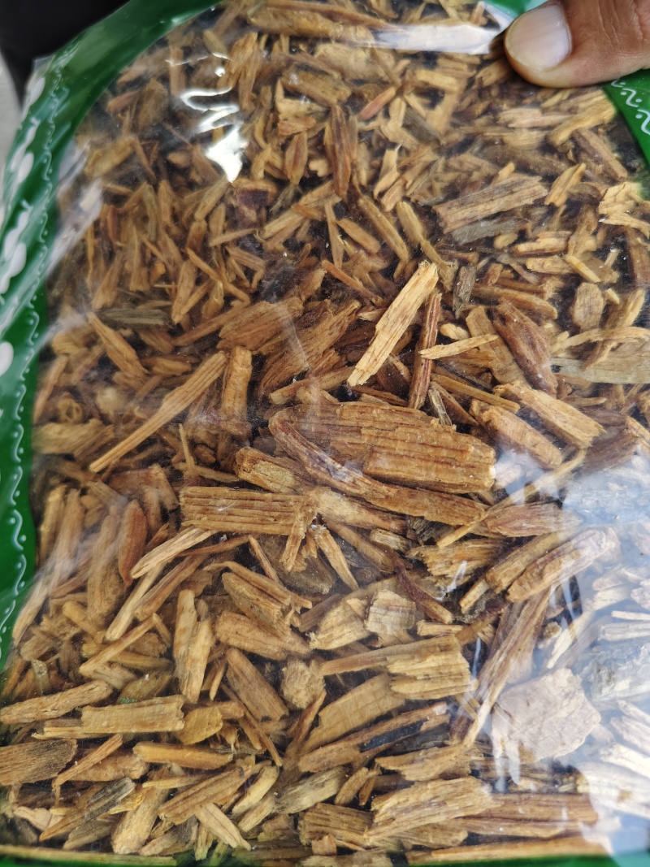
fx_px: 576
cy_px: 434
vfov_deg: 73.9
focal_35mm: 23
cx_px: 325
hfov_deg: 58.9
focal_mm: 5.56
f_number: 1.88
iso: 380
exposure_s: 1/771
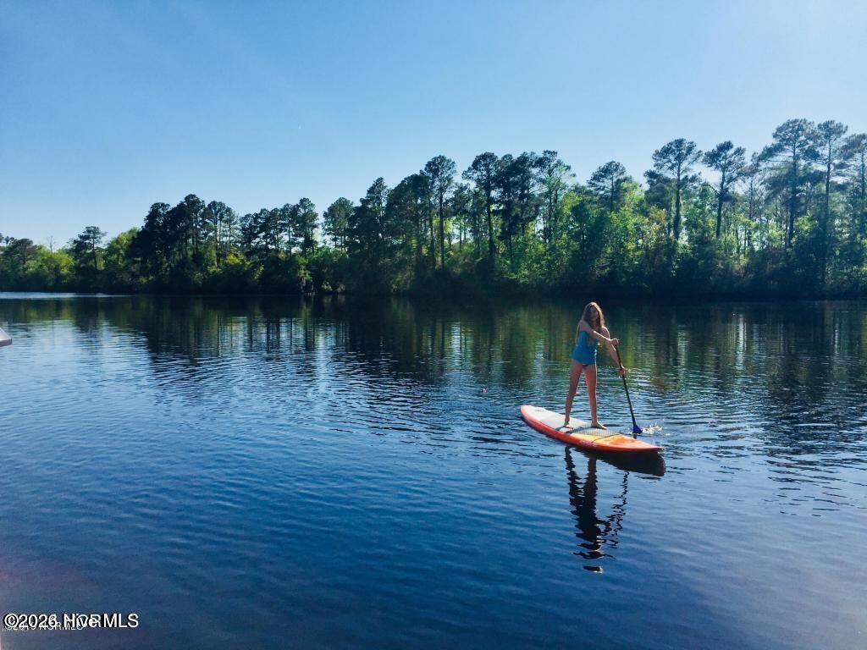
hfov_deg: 61.7
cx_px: 434
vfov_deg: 48.2
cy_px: 325
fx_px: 726
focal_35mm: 29
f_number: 2.2
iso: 32
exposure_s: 1/3597
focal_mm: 4.15
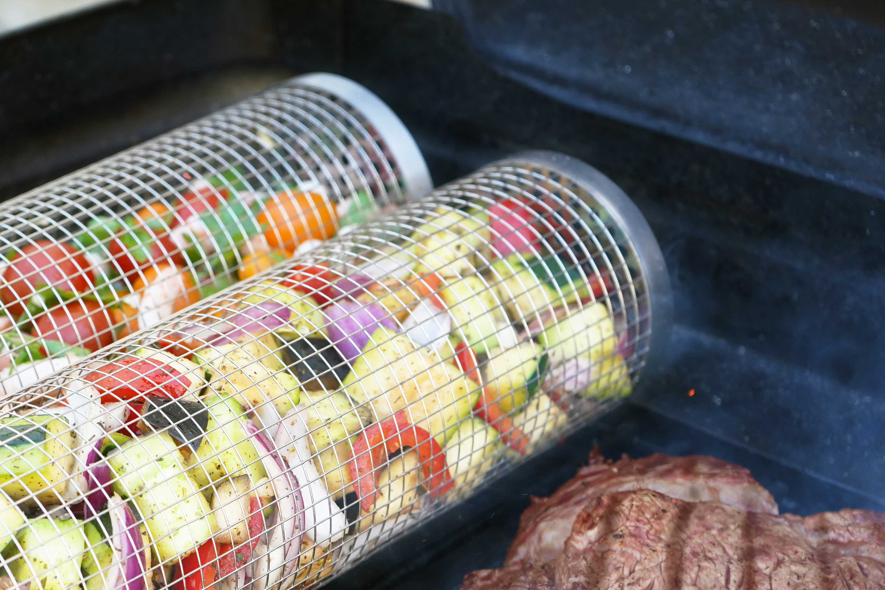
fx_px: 2311
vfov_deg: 14.5
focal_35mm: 94
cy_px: 430
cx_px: 181
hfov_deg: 21.4
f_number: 5.6
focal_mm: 57
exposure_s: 1/400
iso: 1250
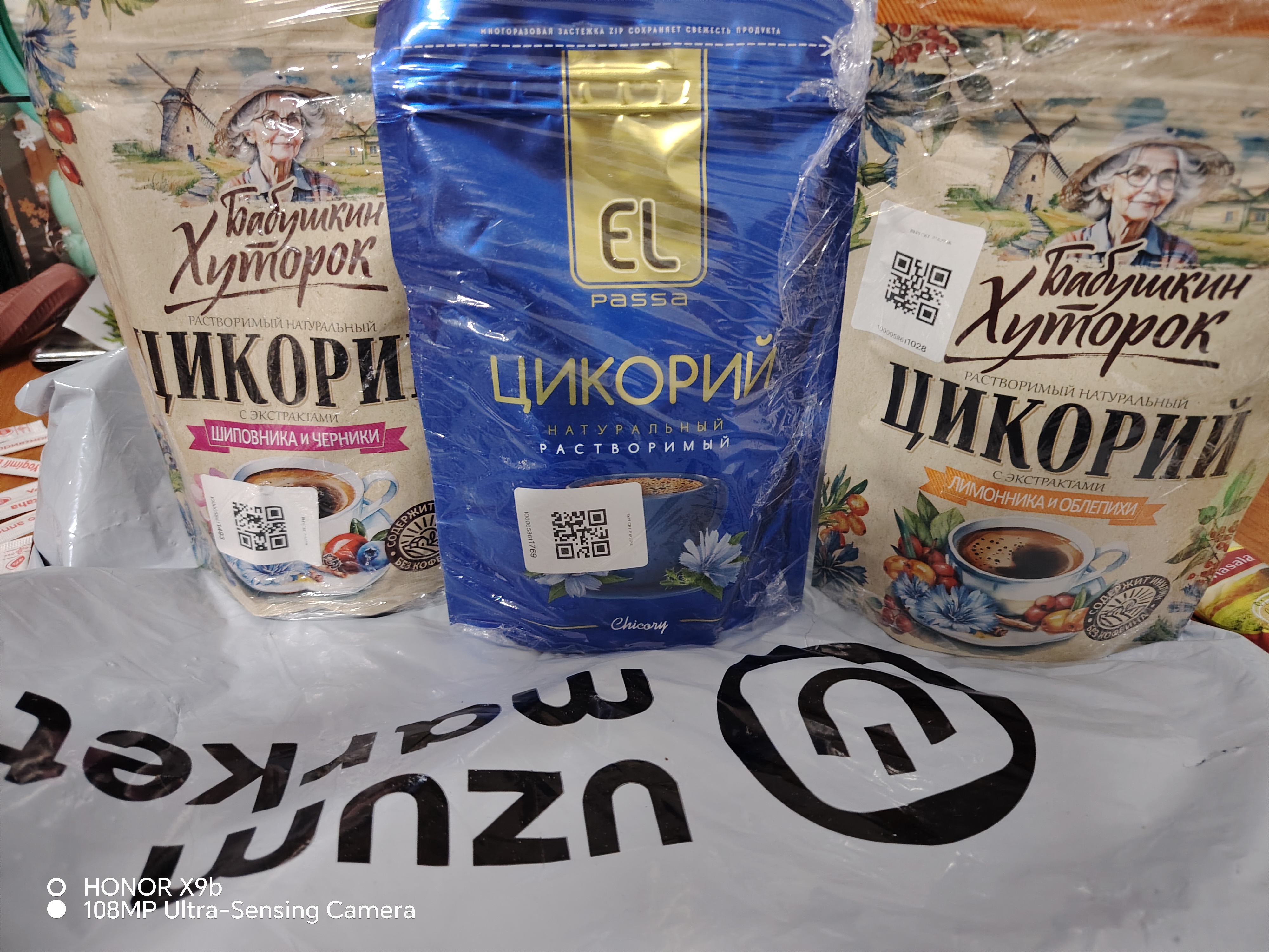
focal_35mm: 24
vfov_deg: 56.8
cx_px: 634
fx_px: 880
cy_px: 476
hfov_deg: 71.6
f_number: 1.75
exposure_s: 1/25
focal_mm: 5.25
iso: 3156
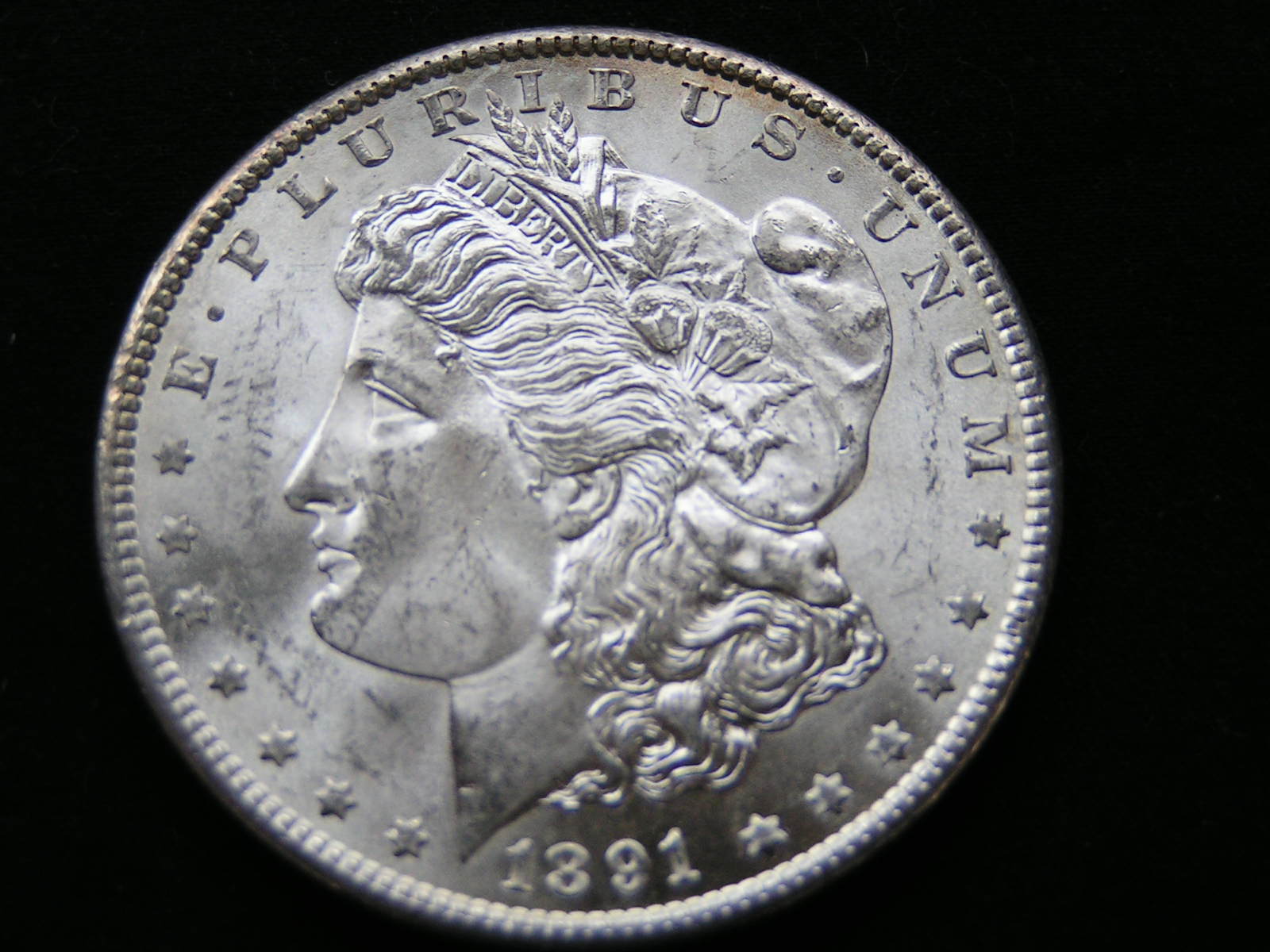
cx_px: 635
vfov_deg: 15.6
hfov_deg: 20.7
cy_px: 476
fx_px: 3485
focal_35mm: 95
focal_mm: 14.5
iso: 80
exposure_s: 1/100
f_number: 3.5
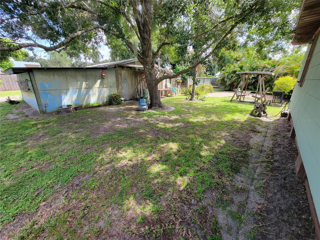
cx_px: 160
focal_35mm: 13
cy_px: 120
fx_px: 120
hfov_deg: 106.2
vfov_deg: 89.9
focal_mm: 2.2
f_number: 2.2
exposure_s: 1/188
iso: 50
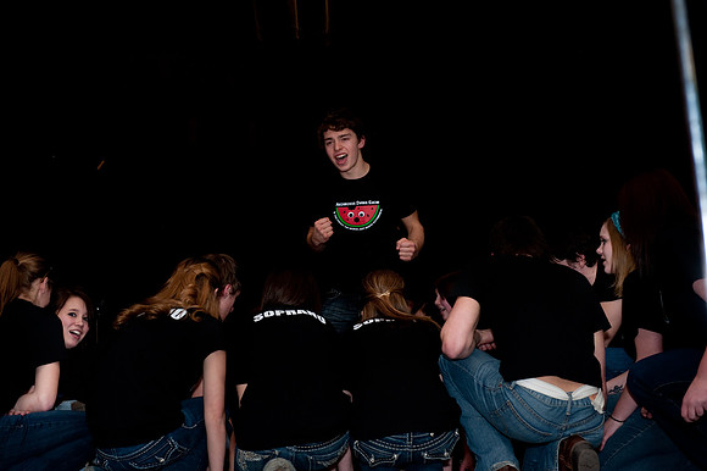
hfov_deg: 32.4
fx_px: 1217
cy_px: 236
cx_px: 354
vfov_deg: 21.9
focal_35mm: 62
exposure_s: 1/180
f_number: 5.6
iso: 560
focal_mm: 62
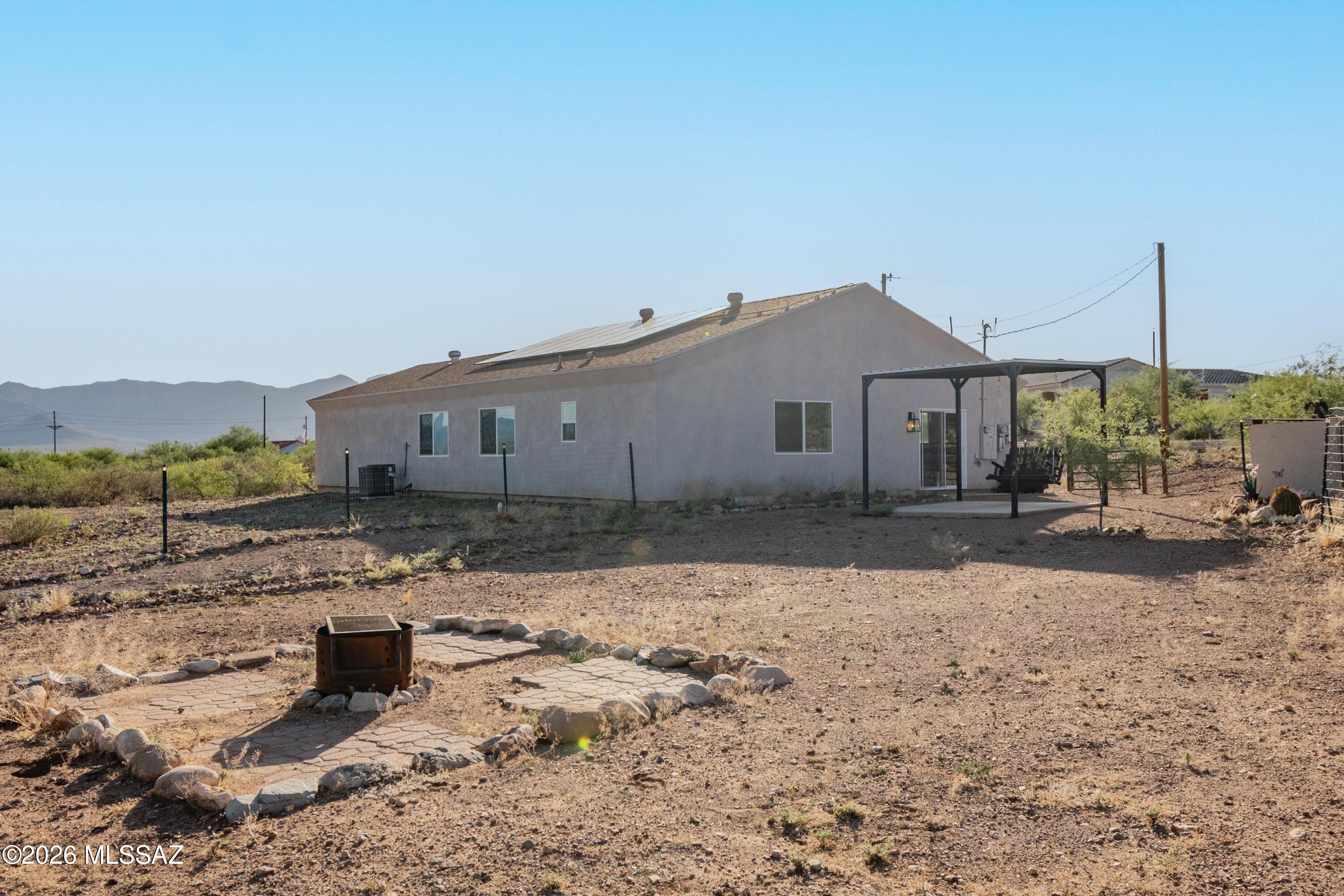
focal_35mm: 30
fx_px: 1120
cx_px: 672
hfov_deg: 61.9
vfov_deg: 43.6
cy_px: 448
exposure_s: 1/160
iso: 125
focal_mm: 20
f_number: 11
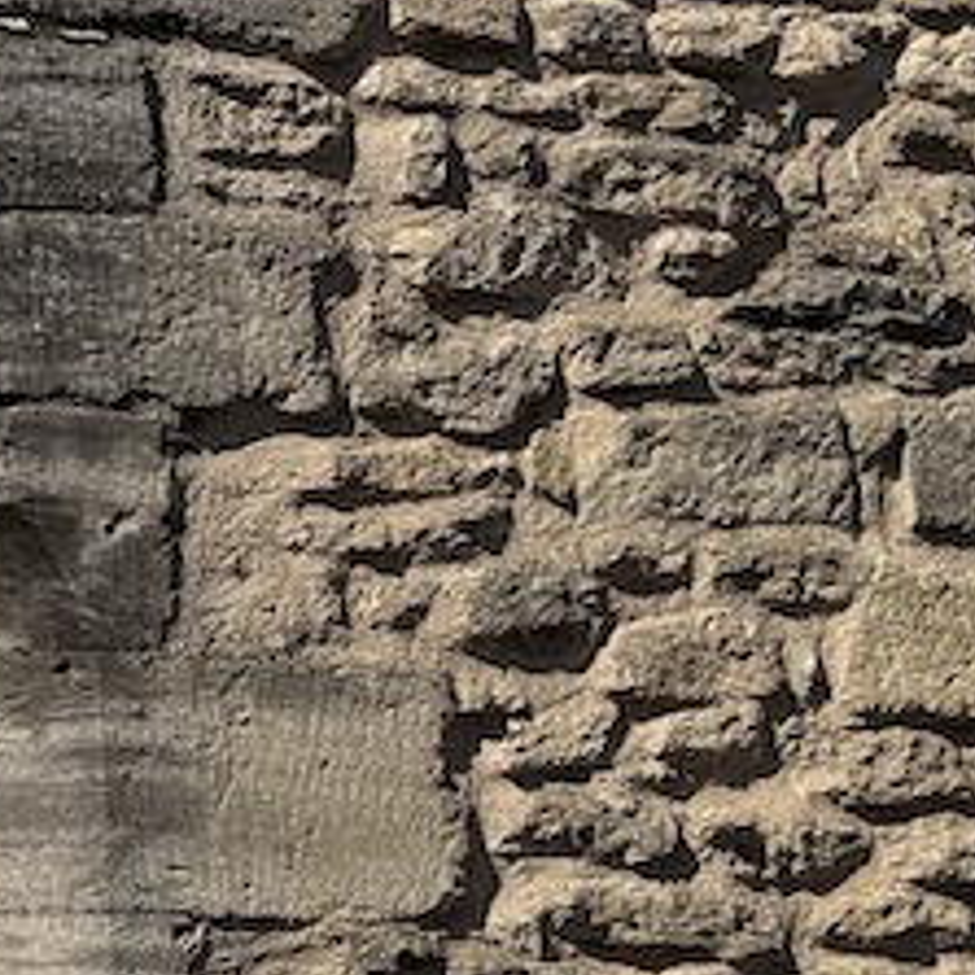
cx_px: -765
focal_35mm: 122
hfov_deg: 13.0
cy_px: 424
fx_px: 3888
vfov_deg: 14.3
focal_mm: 6.76
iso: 80
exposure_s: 1/9091
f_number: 1.78
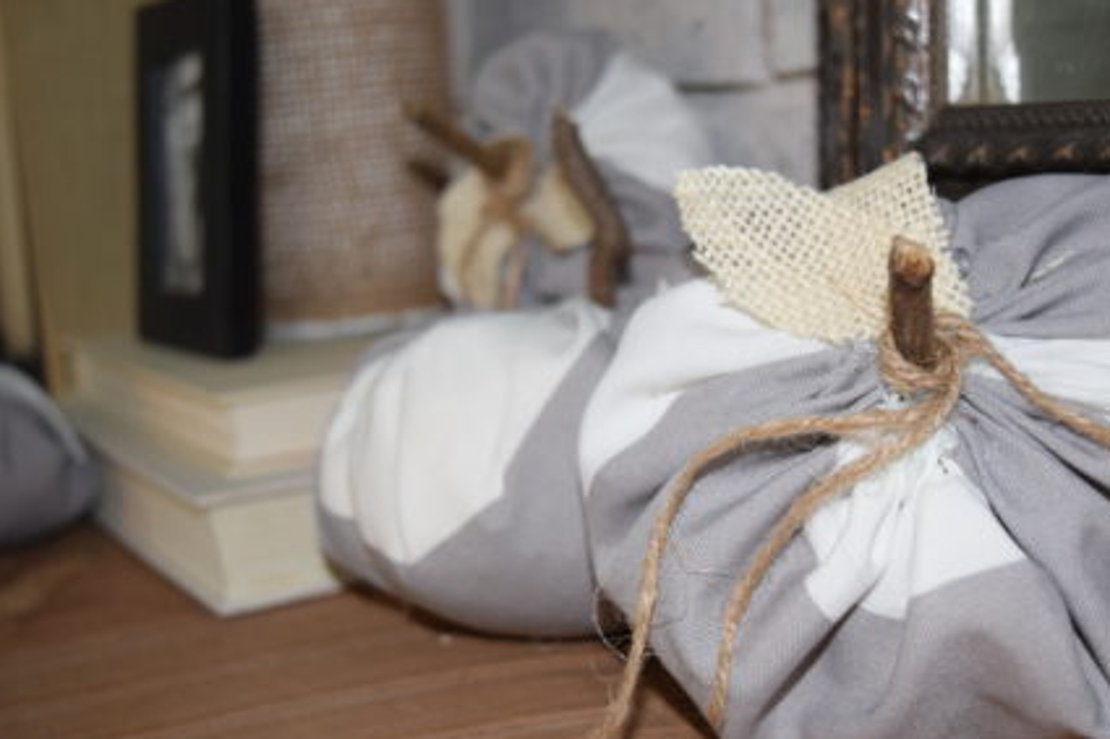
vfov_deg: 22.6
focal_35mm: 60
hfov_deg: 33.3
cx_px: 650
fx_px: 1849
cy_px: 388
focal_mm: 34
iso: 1600
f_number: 4.5
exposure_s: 1/25
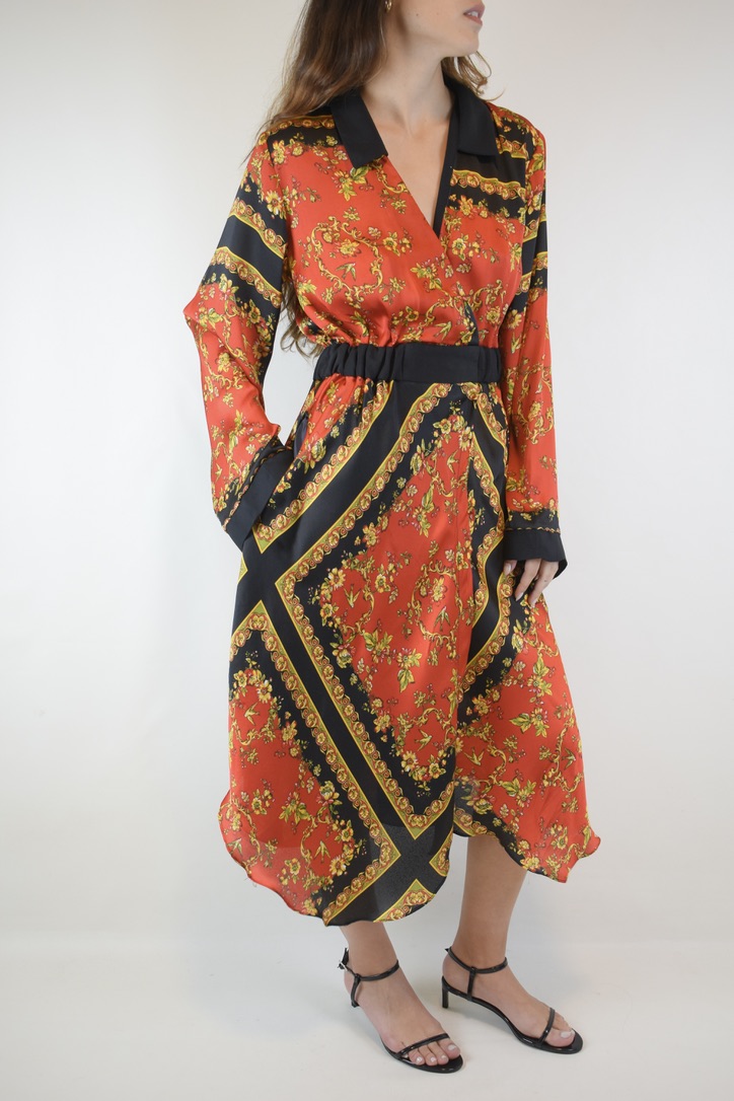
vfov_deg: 47.9
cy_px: 550
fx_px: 1239
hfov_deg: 33.0
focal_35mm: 40
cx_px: 367
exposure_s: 1/80
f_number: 4.2
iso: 400
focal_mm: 27
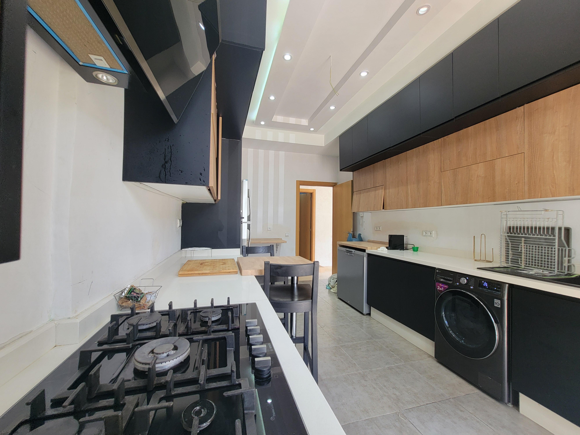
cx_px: 290
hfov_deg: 106.2
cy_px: 218
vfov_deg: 89.9
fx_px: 218
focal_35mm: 13
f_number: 2.2
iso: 100
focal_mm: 2.2
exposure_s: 1/50
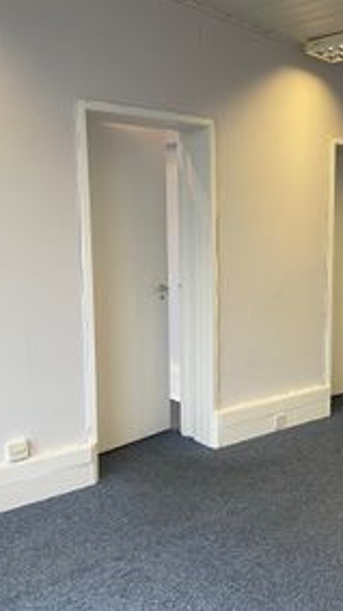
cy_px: 317
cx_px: 334
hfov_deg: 28.1
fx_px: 647
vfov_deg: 50.5
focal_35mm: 40
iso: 100
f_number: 1.6
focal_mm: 4.2
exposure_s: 1/50
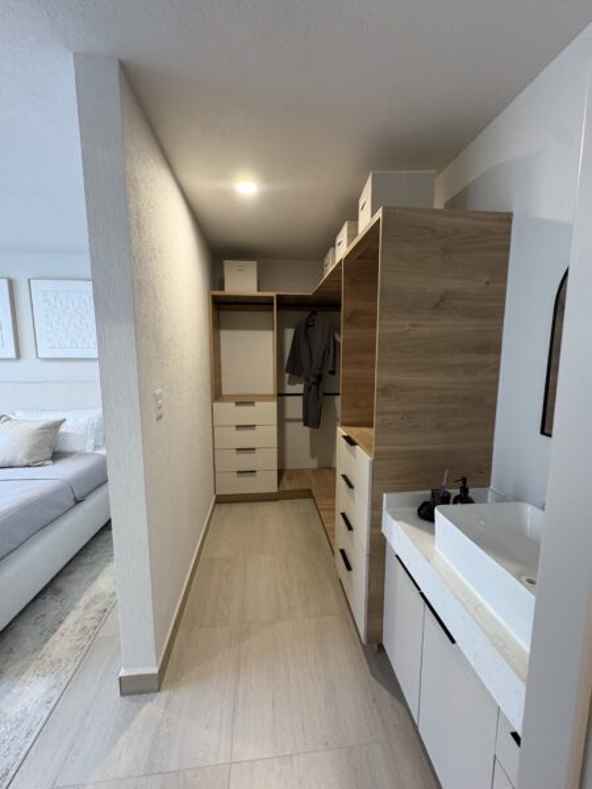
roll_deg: +0.8
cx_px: 296
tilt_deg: -6.7
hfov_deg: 85.7
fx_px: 319
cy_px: 394
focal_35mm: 14
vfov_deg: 102.1
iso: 400
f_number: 2.2
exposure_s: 1/60
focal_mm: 2.22
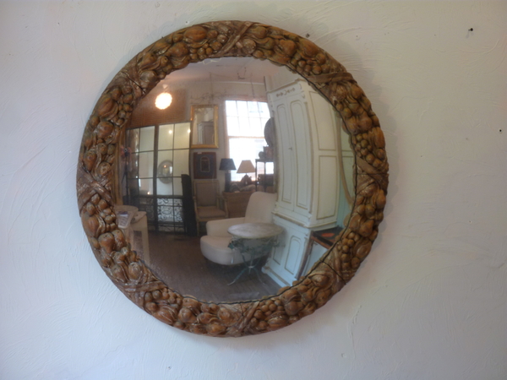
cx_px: 254
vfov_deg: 13.3
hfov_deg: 17.7
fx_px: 1626
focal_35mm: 111
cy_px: 190
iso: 80
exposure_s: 1/8
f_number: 4.4
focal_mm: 18.2
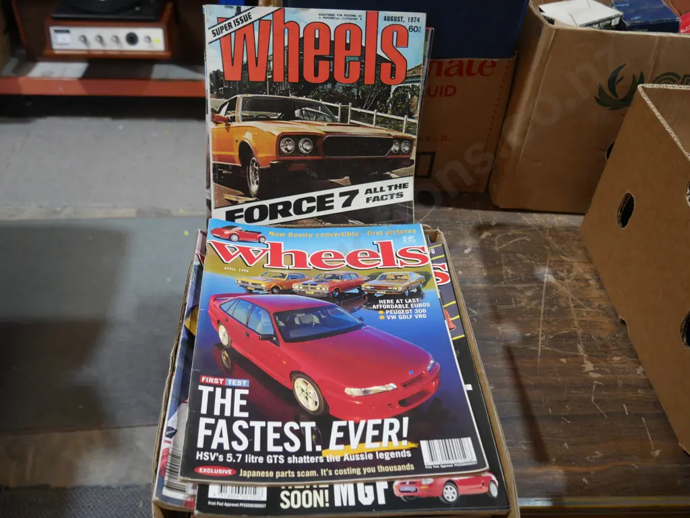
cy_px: 259
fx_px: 638
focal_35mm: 32
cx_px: 345
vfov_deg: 44.2
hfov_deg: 56.8
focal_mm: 16
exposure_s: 1/60
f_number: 3.6
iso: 250
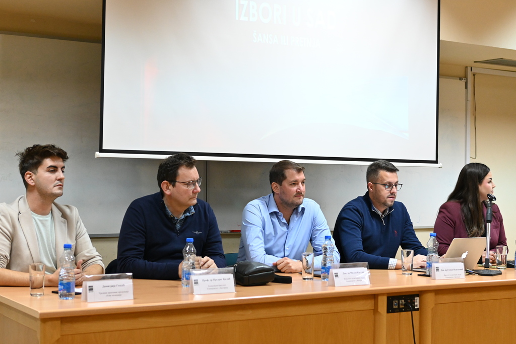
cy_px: 172
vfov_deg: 22.6
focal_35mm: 60
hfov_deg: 33.4
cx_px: 258
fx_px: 860
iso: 2200
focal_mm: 40
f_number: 2.8
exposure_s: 1/125
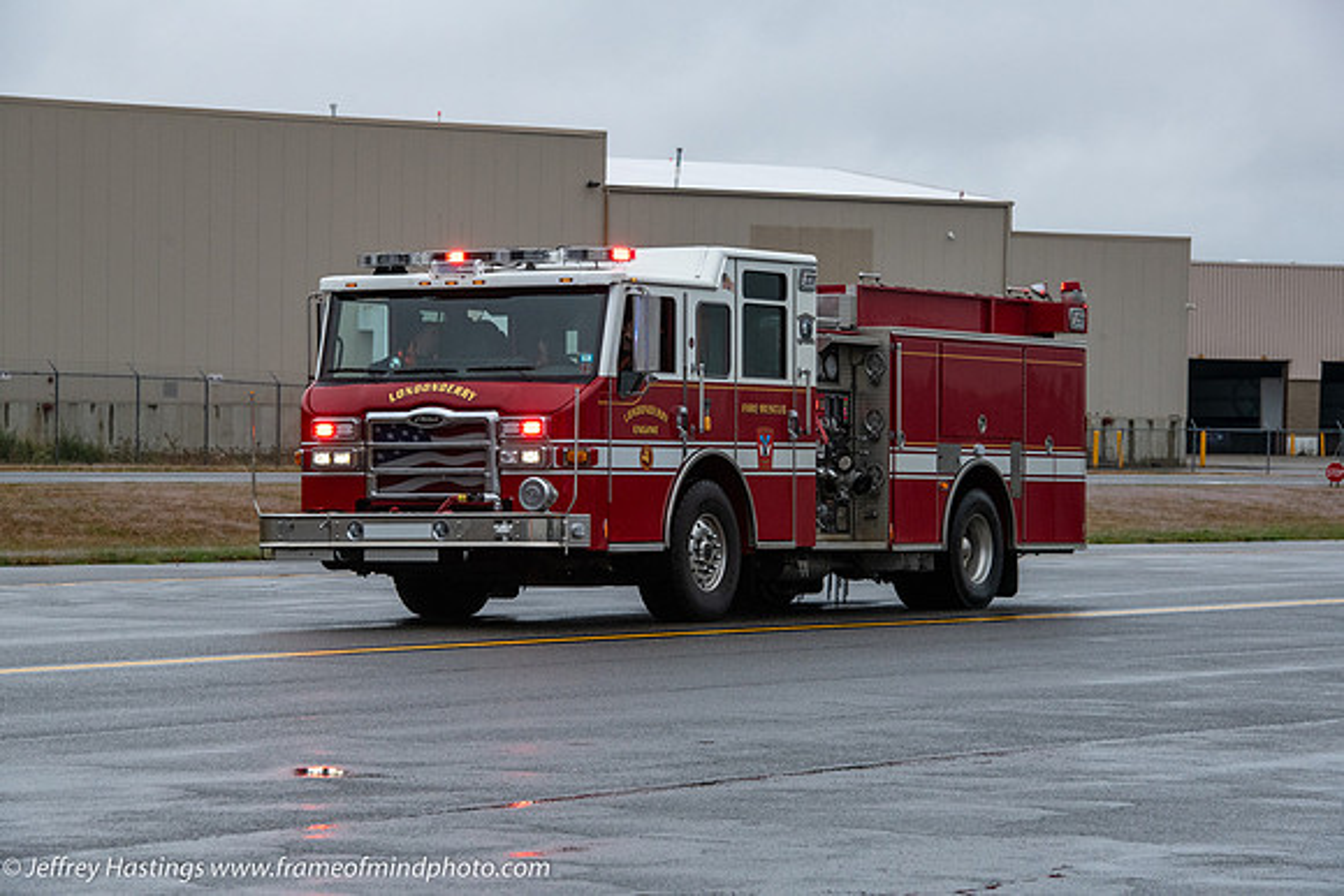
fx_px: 5041
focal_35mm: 135
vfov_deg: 10.2
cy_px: 448
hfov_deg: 15.2
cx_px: 672
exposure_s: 1/1250
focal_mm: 135
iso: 1600
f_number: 9
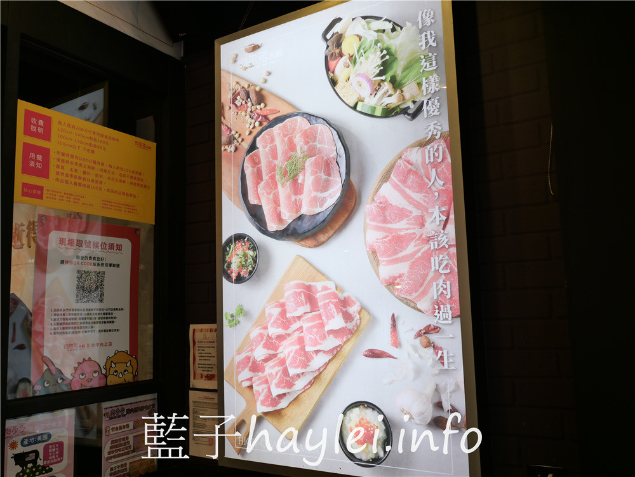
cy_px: 238
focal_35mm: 30
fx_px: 550
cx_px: 318
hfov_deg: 60.0
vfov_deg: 46.8
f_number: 2
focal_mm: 15
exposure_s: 1/160
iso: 200
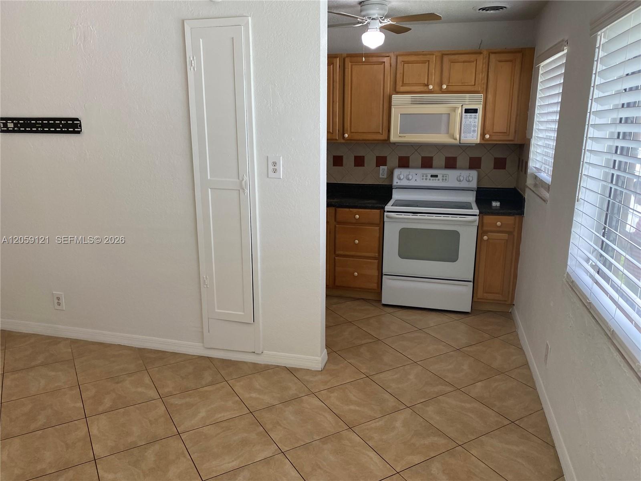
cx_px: 320
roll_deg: +1.9
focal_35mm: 26
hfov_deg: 67.3
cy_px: 240
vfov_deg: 53.1
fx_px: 481
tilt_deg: -8.9
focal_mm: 4.25
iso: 80
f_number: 1.8
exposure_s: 1/121
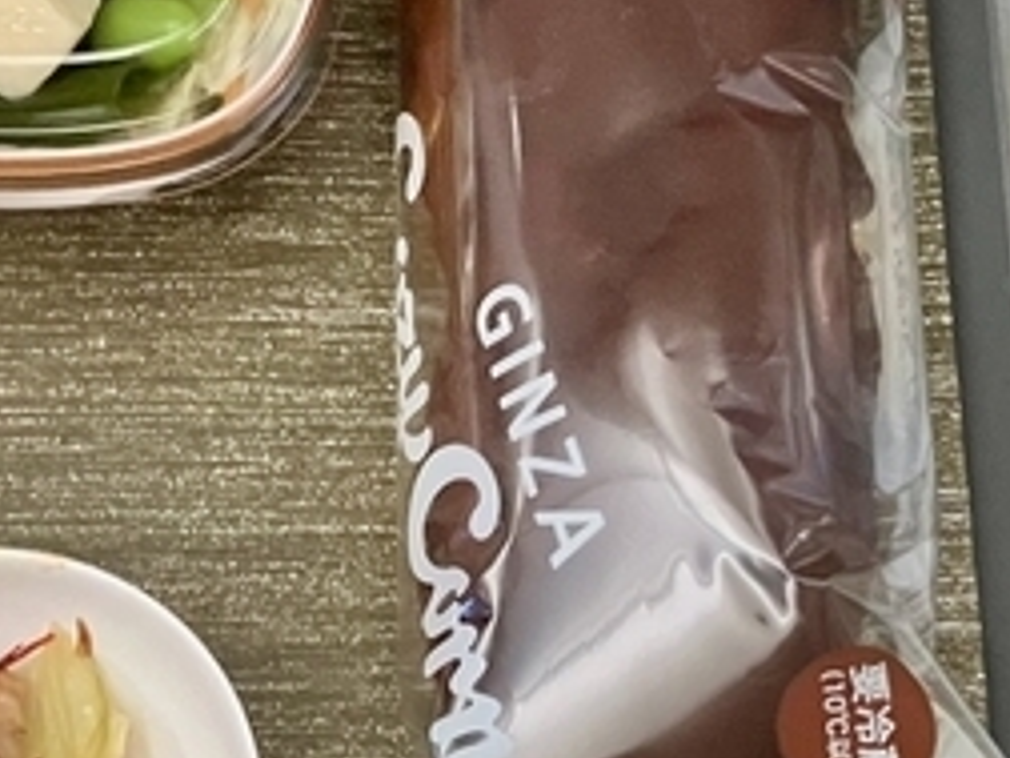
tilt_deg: -66.6
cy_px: 533
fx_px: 2597
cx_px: 281
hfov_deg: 21.9
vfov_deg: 16.5
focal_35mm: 89
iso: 500
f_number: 1.8
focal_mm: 3.99
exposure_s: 1/28
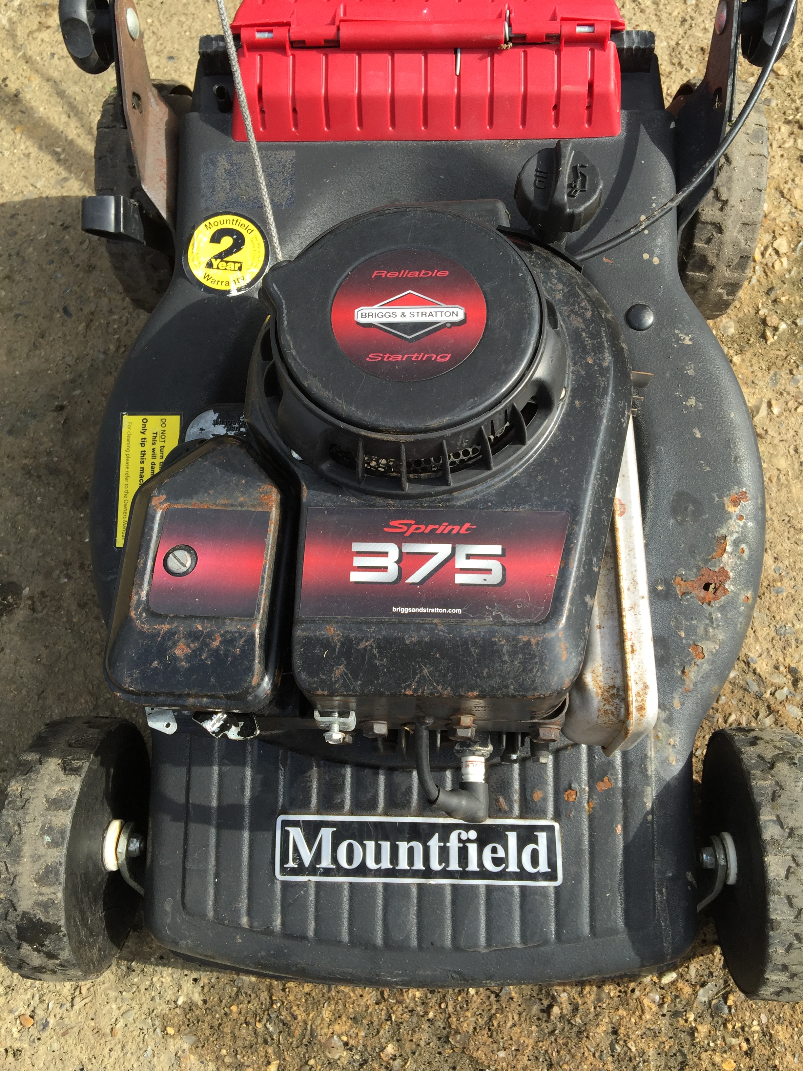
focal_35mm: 29
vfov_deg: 61.7
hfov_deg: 48.2
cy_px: 536
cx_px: 402
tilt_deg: -65.1
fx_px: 897
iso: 32
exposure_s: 1/659
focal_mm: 4.15
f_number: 2.2
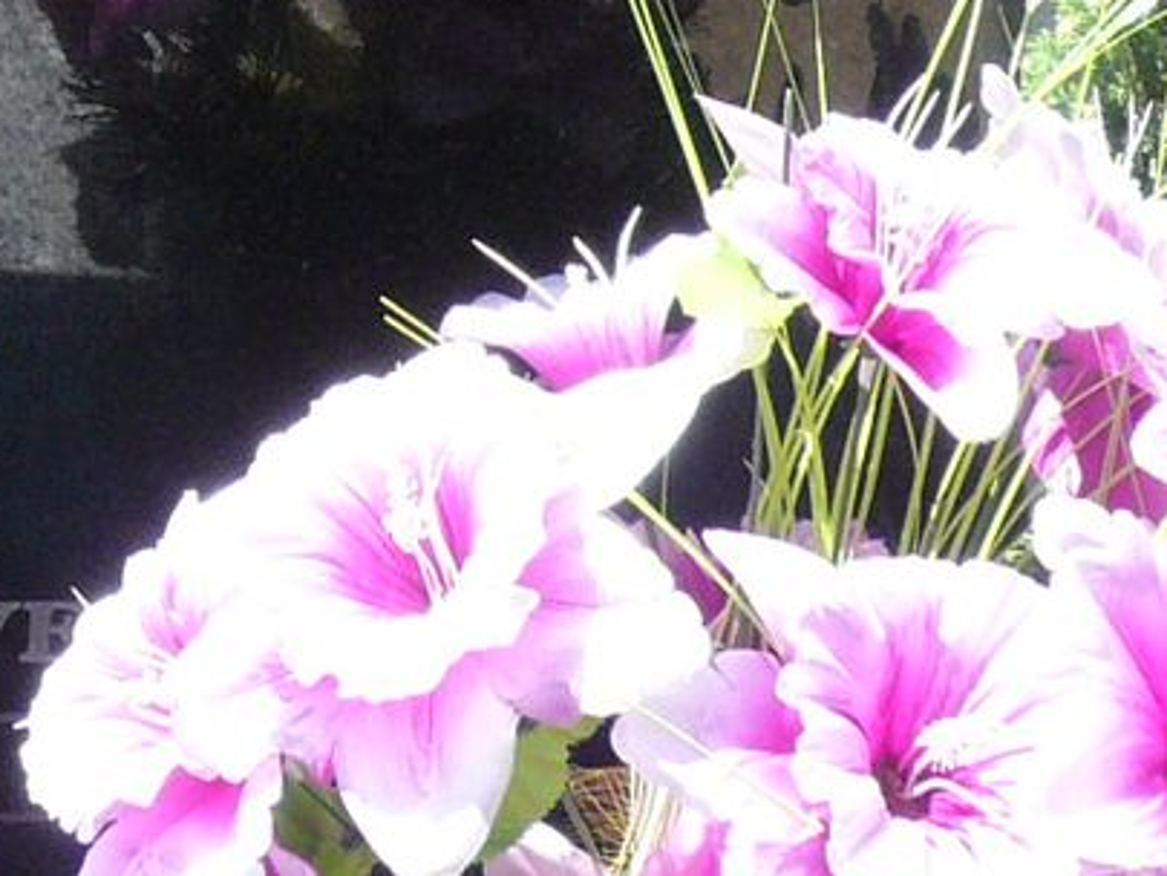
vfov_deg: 11.4
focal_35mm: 126
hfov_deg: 15.4
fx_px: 4249
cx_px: 43
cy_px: -382
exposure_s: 1/400
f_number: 2.8
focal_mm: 4.6
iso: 100
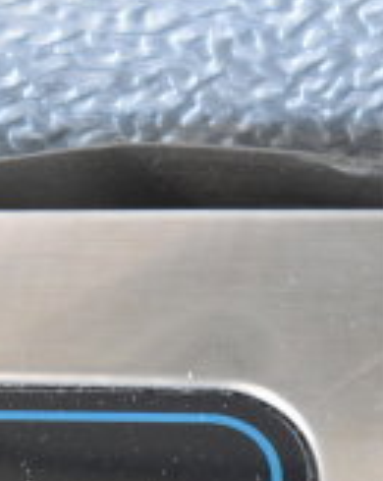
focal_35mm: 290
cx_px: 636
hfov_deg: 5.3
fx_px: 4113
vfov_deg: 6.7
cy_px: 347
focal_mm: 55
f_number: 5.6
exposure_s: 1/100
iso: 2200
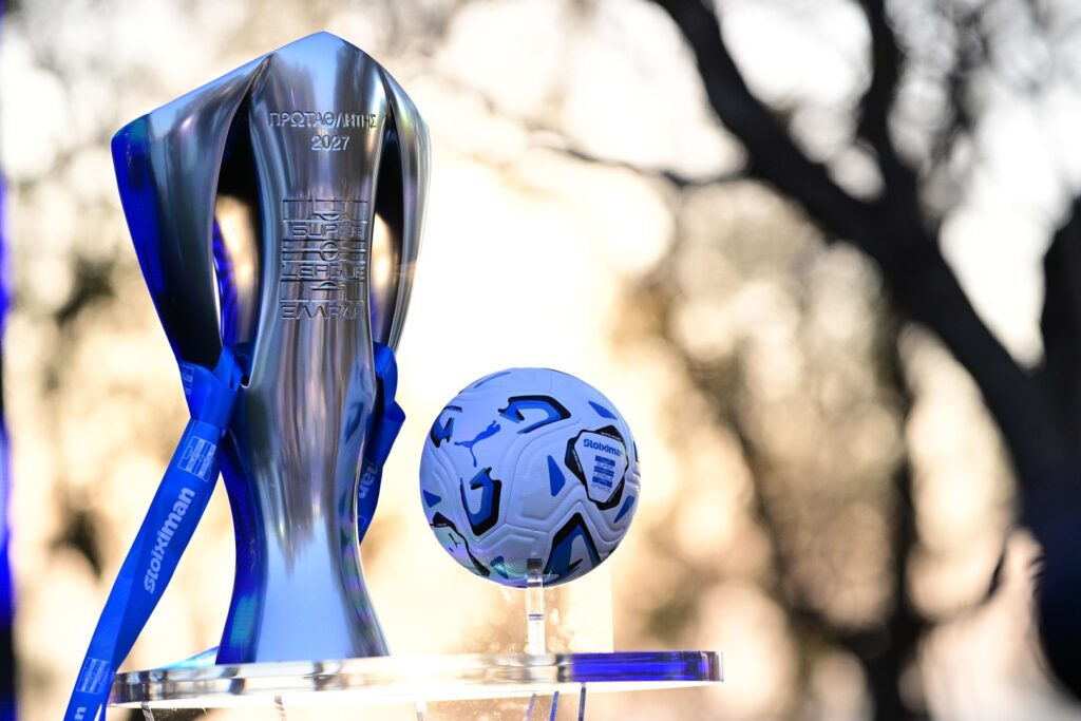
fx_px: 4054
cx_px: 540
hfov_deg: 15.2
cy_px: 360
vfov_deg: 10.2
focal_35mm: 135
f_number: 1.8
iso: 1000
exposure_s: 1/13000
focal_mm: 135
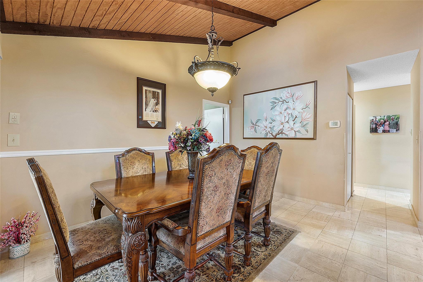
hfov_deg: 100.4
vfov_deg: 77.3
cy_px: 141
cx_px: 212
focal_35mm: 15
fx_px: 176
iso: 250
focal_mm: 10
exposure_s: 1
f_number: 9
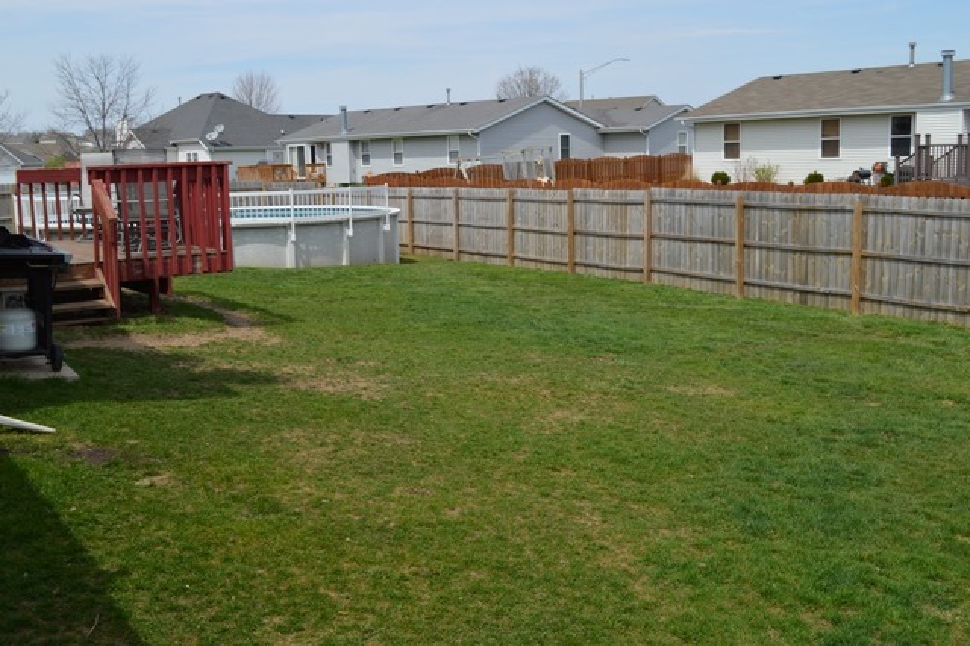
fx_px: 1050
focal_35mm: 39
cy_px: 323
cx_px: 485
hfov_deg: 49.6
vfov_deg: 34.2
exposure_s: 1/250
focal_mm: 26
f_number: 8
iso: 100
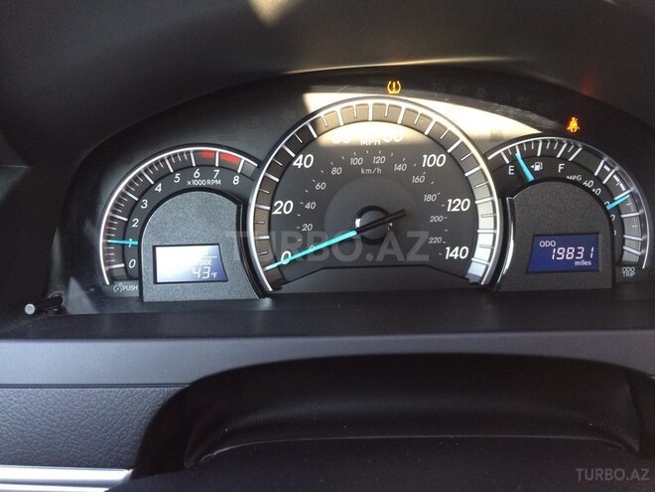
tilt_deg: -25.1
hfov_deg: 61.7
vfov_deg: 48.2
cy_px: 246
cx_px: 328
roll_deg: -2.2
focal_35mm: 29
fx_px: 549
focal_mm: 4.15
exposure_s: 1/33
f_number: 2.2
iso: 64
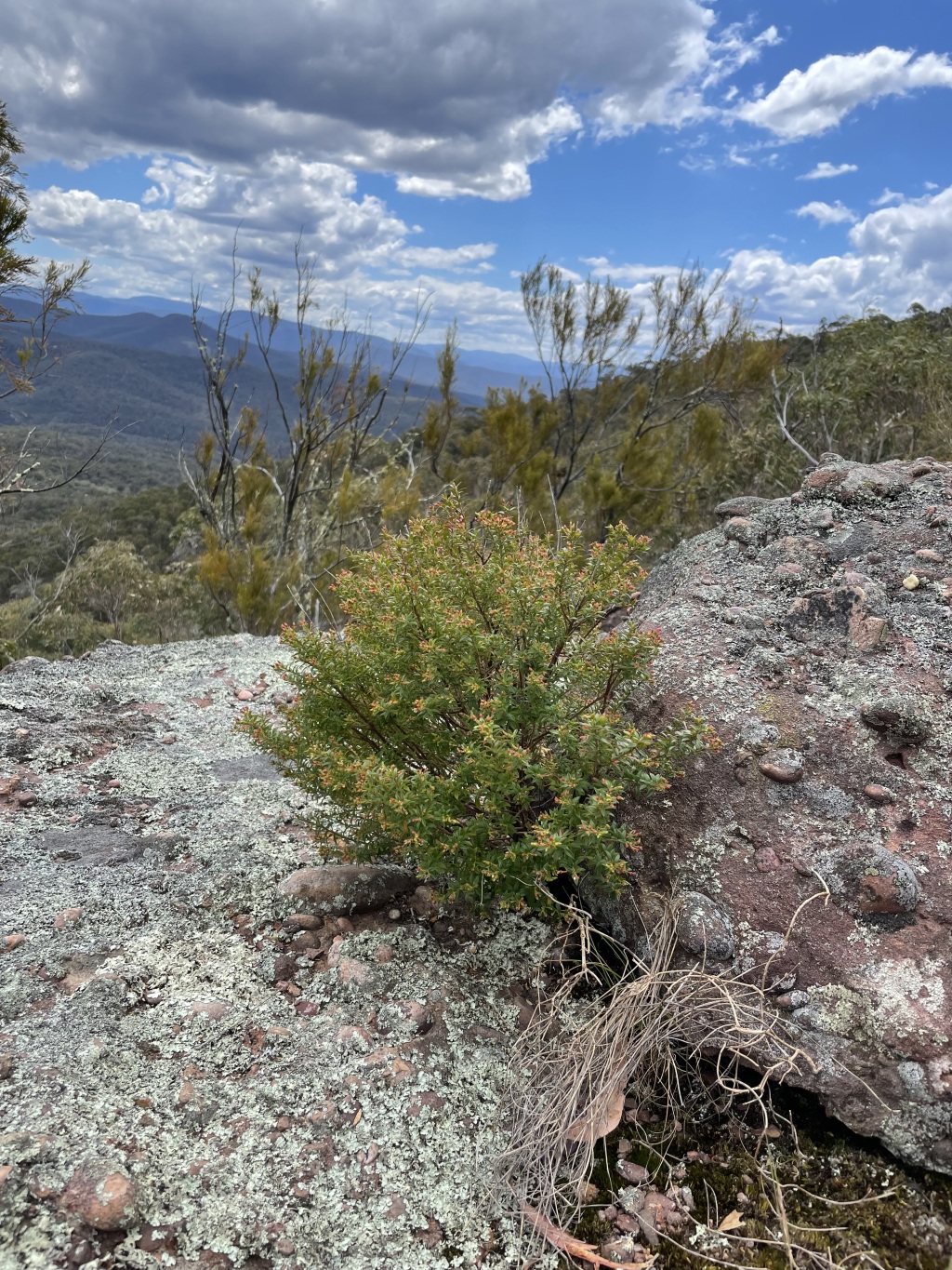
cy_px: 635
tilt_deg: -14.3
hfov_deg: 53.1
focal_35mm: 26
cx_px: 476
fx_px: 953
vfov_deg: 67.3
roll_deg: -5.7
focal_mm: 4.2
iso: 32
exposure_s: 1/2451
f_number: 1.6
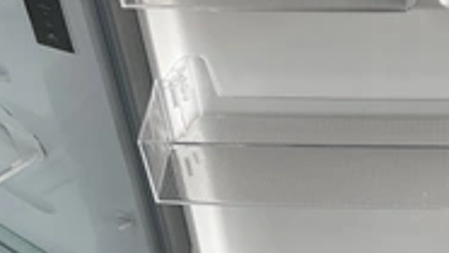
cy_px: 96
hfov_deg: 29.1
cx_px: 439
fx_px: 810
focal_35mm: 68
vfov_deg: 17.8
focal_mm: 3
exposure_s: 1/302
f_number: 1.8
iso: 25
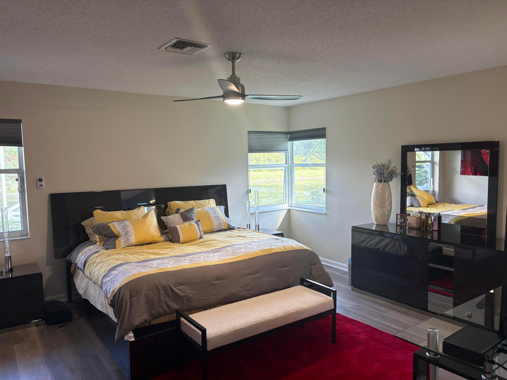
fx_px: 381
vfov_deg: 53.1
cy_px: 190
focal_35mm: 26
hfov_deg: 67.3
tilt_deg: -6.1
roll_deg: +1.7
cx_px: 254
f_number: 1.6
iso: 125
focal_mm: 5.96
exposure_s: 1/120
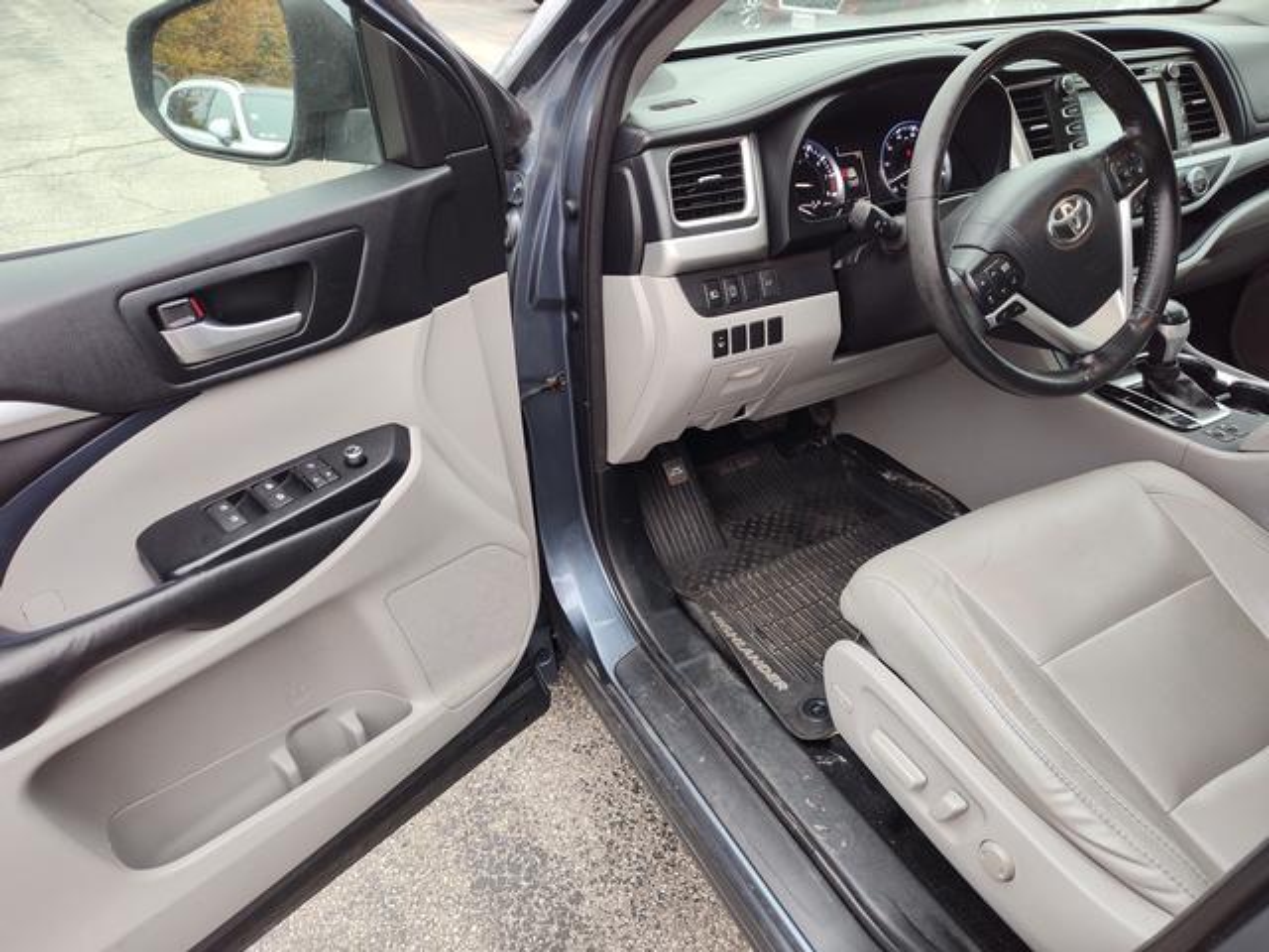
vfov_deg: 58.9
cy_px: 476
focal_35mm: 23
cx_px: 634
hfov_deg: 73.9
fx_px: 843
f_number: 1.88
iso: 234
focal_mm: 5.56
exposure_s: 1/120
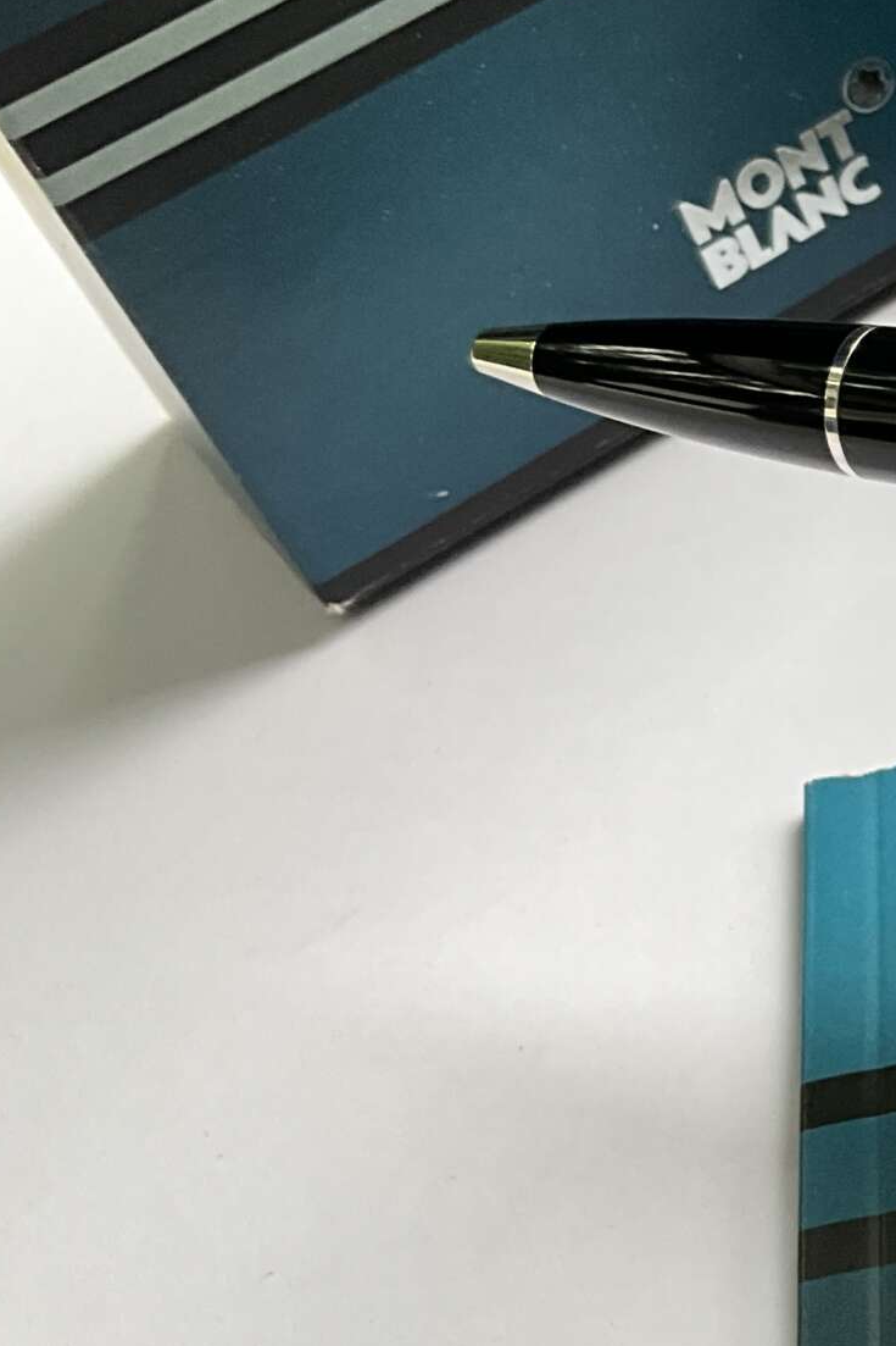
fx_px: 2614
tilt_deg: -49.5
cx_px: 1549
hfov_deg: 16.6
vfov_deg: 28.8
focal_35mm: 70
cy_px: 669
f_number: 1.8
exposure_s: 1/122
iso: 32
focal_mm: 3
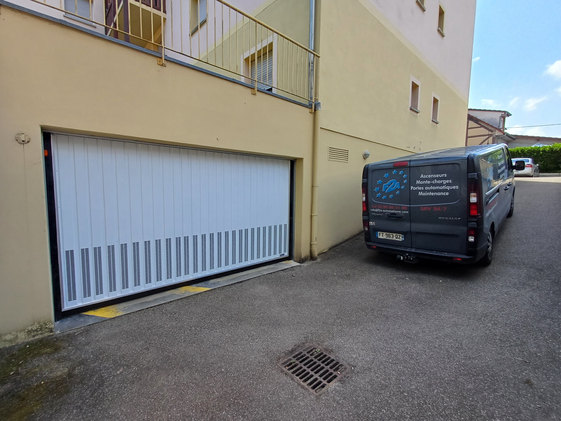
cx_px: 280
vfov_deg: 78.1
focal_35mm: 16
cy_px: 210
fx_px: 259
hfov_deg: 94.5
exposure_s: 1/423
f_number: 2.2
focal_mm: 1.64
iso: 40
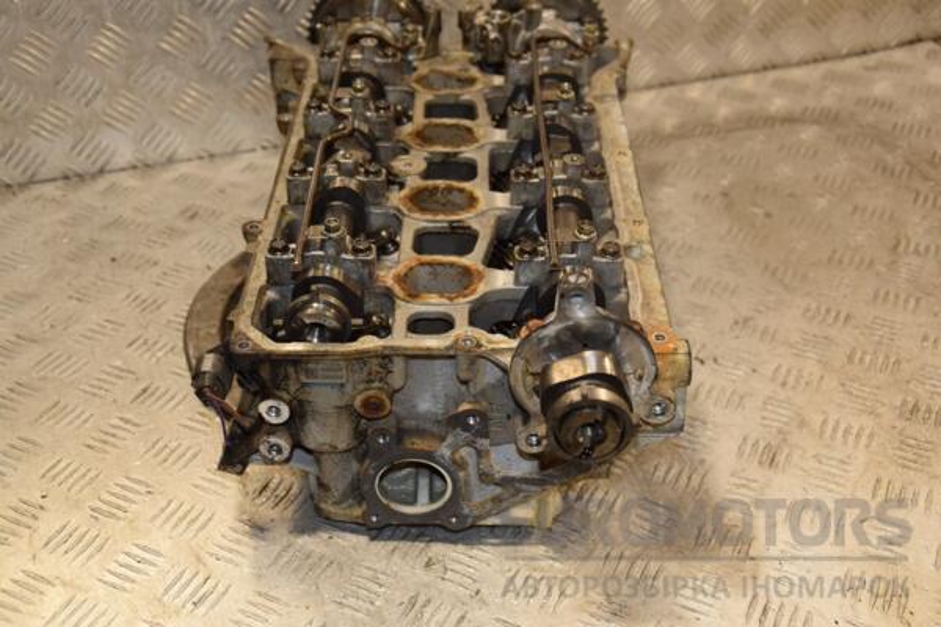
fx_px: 1176
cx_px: 470
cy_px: 314
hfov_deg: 43.6
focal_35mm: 45
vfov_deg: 29.9
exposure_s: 1/200
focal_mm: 30
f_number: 5
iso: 800
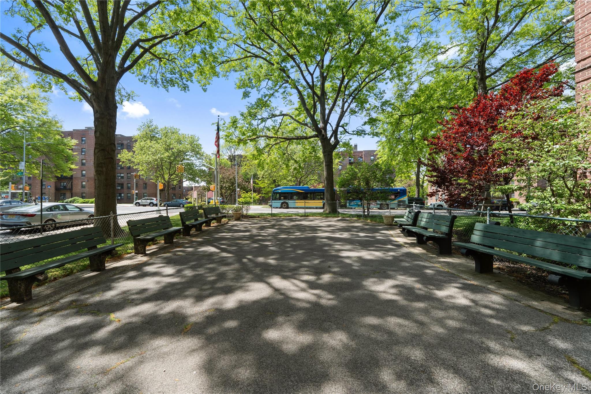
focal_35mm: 14
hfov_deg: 104.3
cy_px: 197
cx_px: 296
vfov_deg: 81.2
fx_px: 230
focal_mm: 14
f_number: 9
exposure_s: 1/160
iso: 640
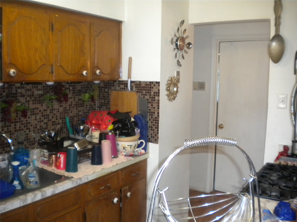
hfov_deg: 52.6
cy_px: 111
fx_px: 300
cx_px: 148
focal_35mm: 35
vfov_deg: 40.7
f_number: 3.1
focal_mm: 6.3
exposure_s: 1/30
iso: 400
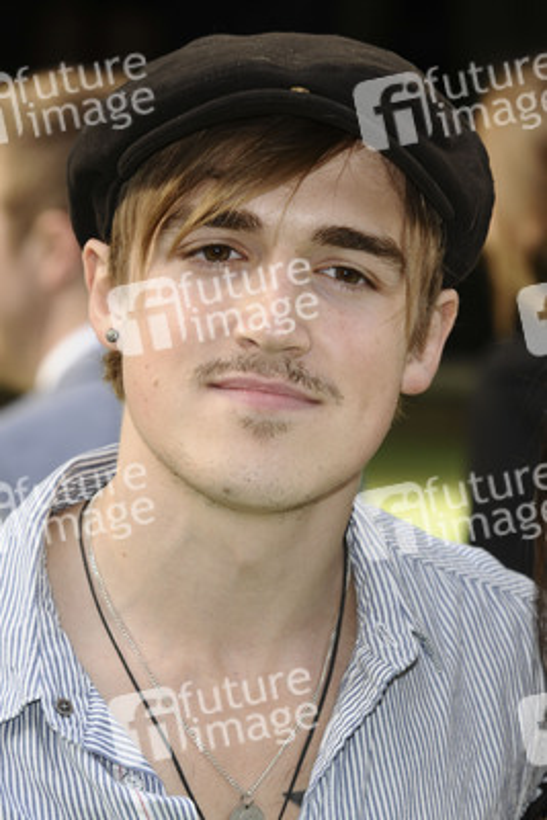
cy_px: 410
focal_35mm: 180
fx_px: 4099
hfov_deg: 7.6
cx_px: 274
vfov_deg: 11.4
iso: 320
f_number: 5.6
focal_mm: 120
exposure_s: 1/250
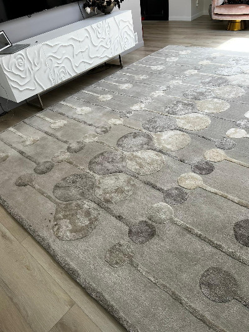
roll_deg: -2.1
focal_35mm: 29
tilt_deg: -33.7
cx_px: 124
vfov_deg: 61.6
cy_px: 166
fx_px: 278
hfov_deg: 48.2
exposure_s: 1/33
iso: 32
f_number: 2.2
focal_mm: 4.2
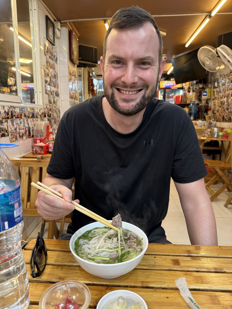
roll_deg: -0.4
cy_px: 154
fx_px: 214
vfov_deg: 71.6
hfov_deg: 56.8
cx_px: 116
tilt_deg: -9.9
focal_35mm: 24
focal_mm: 6.76
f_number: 1.78
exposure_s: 1/50
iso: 200
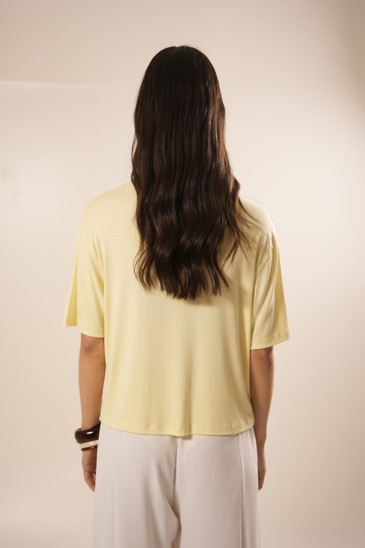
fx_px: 760
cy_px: 274
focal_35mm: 50
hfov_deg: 27.0
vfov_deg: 39.6
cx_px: 182
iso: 400
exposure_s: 1/50
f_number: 3.5
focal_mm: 50
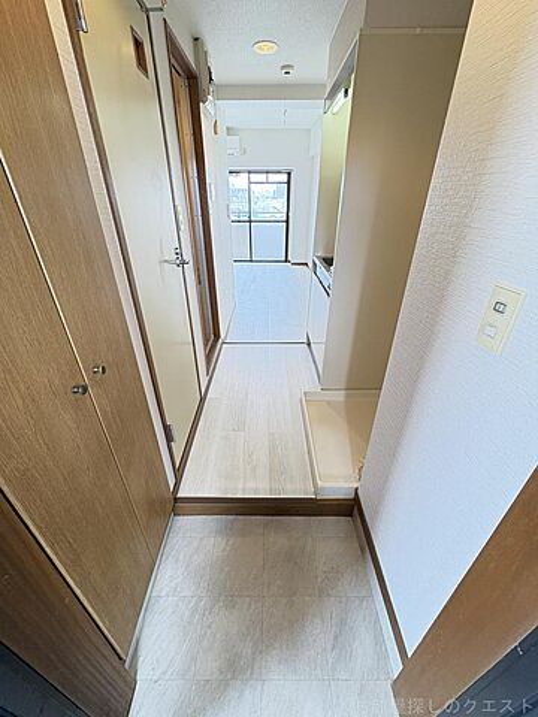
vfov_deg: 102.1
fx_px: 290
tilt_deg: -28.7
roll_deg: -0.3
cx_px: 269
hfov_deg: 85.7
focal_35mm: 14
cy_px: 358
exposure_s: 1/120
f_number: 2.2
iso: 400
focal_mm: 2.22
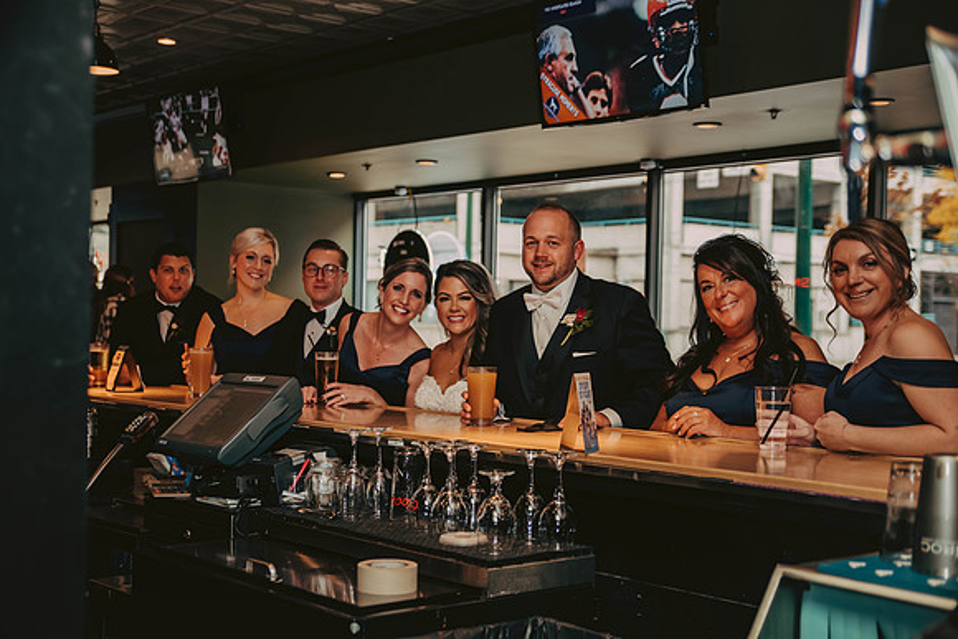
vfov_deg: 26.0
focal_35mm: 52
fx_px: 1384
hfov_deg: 38.2
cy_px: 320
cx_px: 479
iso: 1250
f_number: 3.2
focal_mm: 52
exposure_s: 1/200
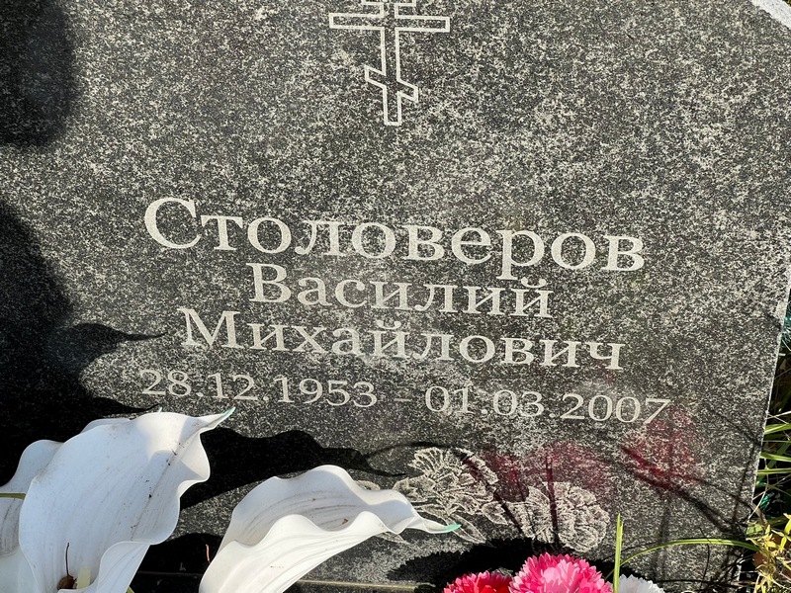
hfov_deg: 25.3
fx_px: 1760
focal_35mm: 77
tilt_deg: -43.1
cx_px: 396
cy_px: 296
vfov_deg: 19.1
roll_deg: -4.5
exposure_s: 1/232
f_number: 2.8
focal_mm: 9
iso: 32
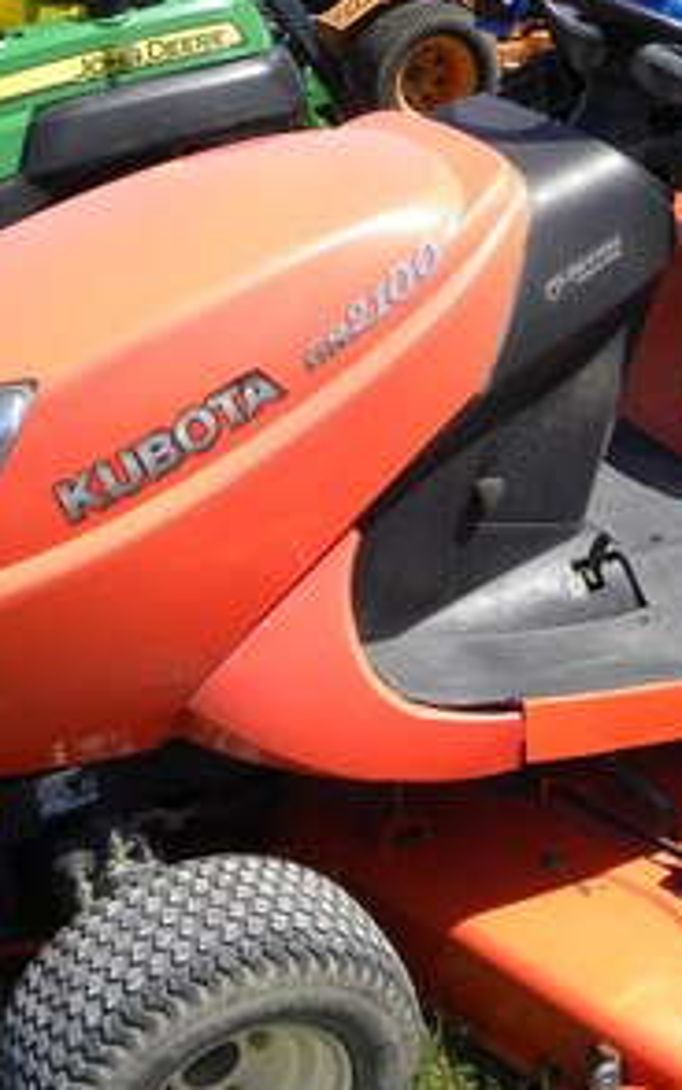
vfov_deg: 39.4
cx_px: 378
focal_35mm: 51
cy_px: 437
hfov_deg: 25.4
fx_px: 1515
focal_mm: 4.6
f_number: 5
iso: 64
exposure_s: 1/292
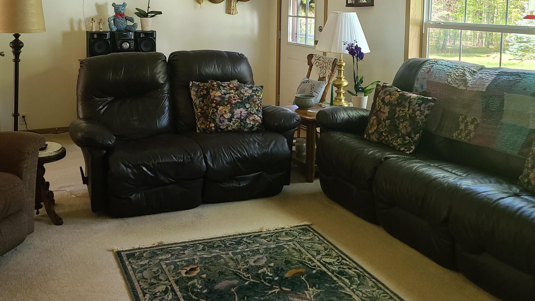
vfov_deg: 28.5
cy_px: 27
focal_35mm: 40
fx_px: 567
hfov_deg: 50.1
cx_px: 211
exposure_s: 1/60
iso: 125
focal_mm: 7
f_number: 1.8
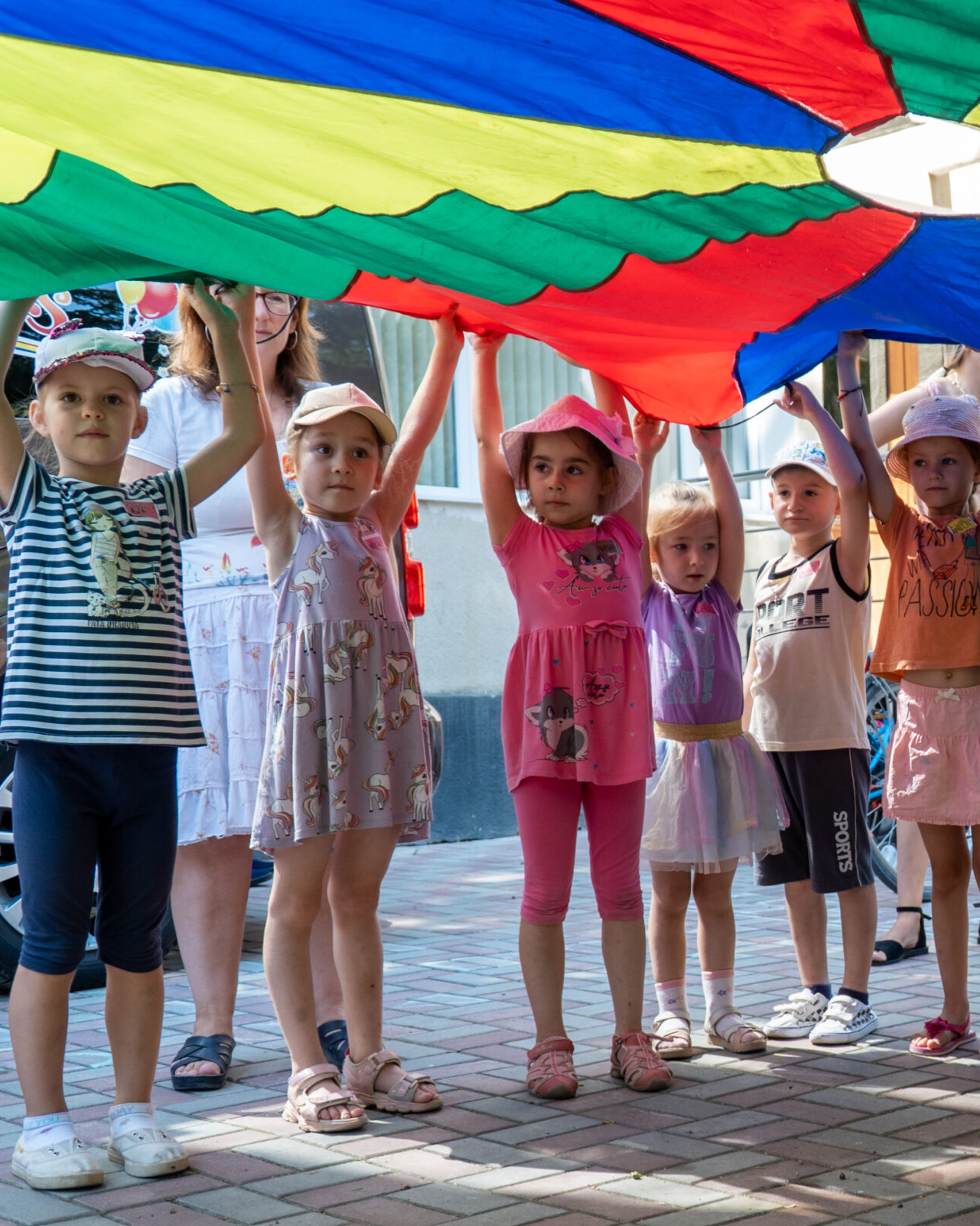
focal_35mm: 51
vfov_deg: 36.7
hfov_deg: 28.3
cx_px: 922
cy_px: 646
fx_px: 1850
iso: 250
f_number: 4
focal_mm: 23
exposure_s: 1/250
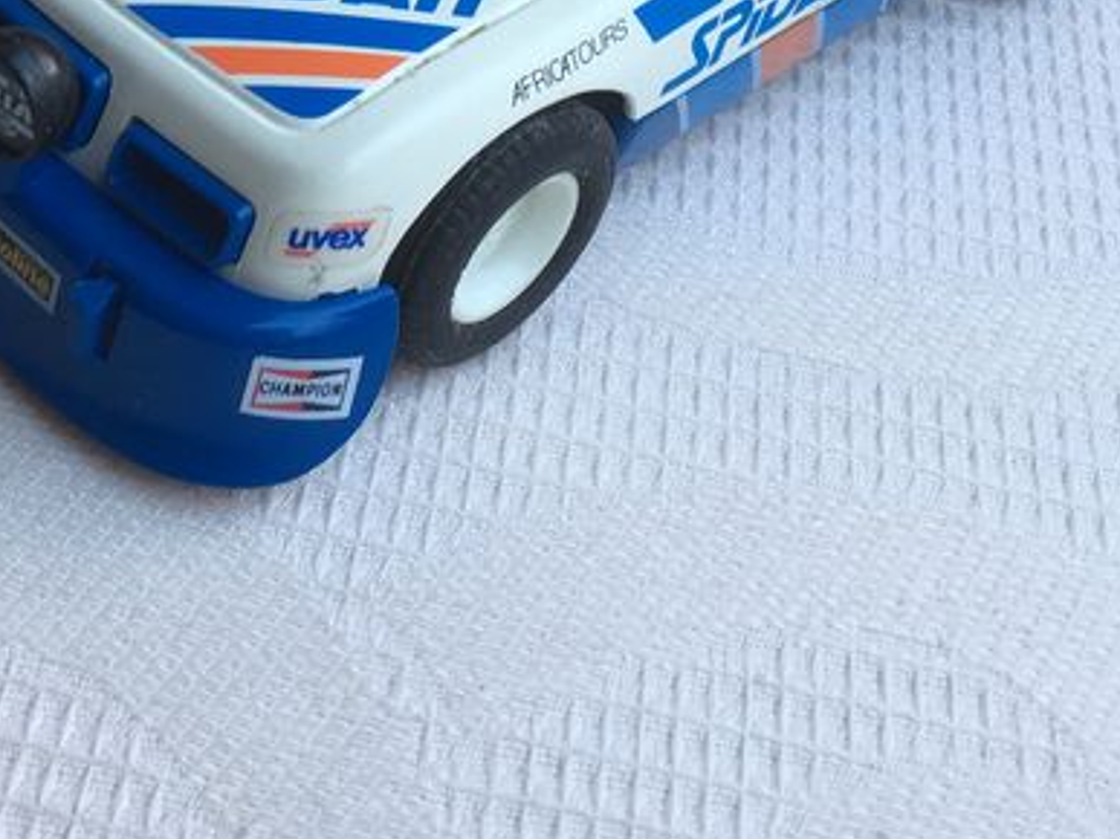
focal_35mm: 75
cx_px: 78
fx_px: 2426
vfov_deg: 18.7
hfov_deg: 25.1
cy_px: -142
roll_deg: -9.9
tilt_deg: -38.9
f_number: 2.2
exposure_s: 1/50
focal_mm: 4.15
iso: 32
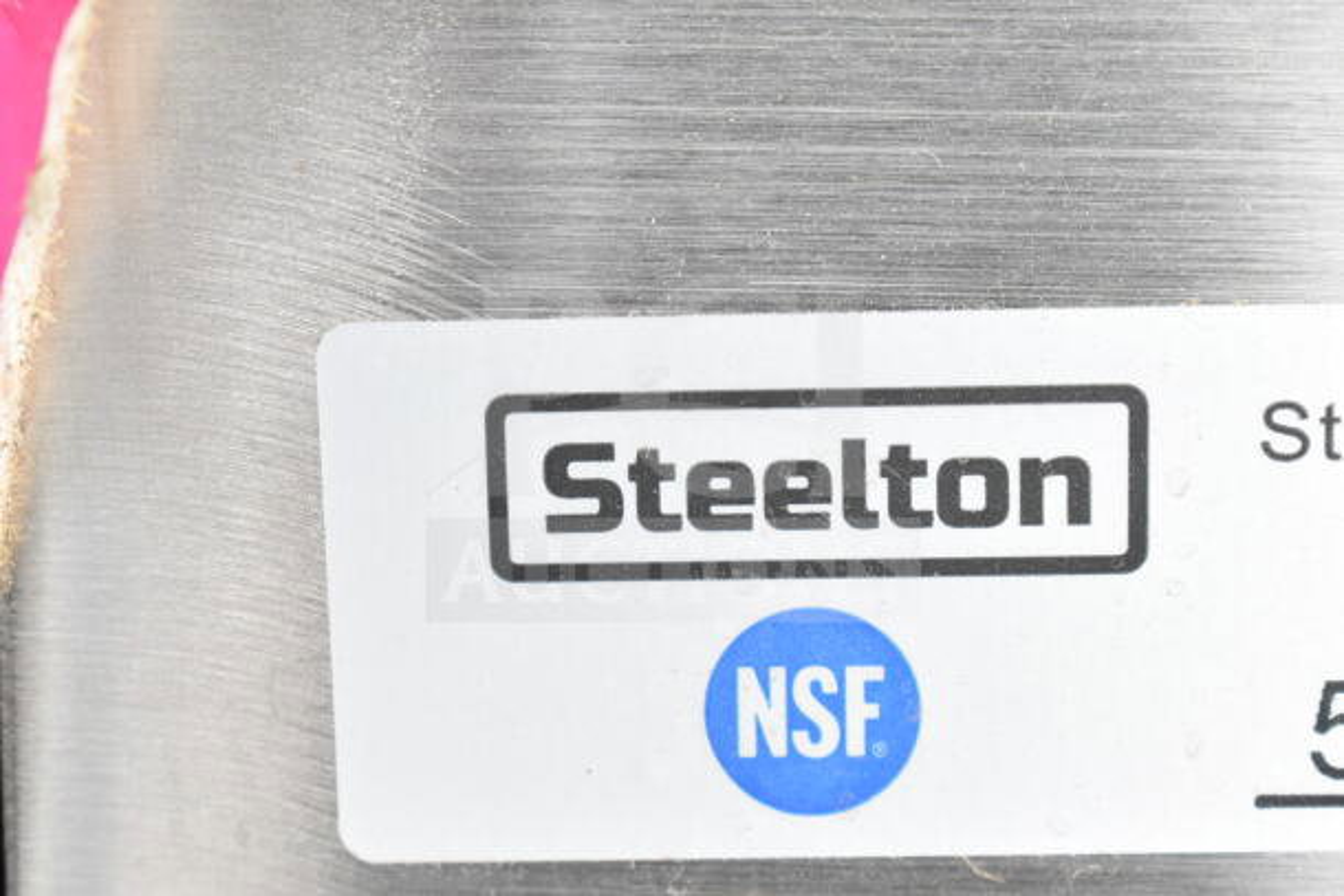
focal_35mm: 82
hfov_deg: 24.6
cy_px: 448
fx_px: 3081
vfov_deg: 16.6
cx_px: 672
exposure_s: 1/160
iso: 1600
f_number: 6.3
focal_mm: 55
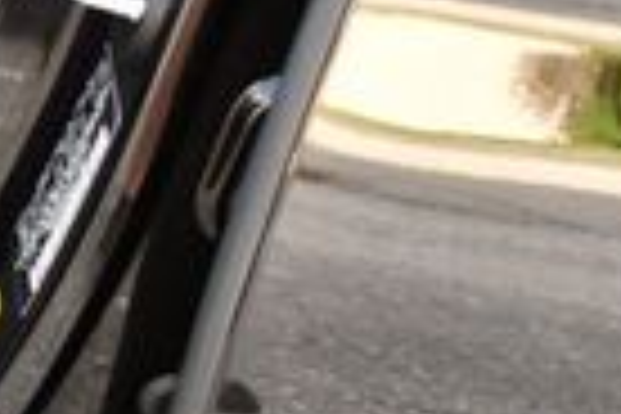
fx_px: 2881
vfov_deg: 7.8
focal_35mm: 167
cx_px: -752
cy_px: -432
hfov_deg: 10.9
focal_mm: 18
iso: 640
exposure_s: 1/250
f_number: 3.5
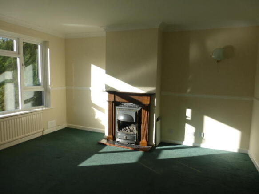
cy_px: 97
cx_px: 130
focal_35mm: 24
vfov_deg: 56.8
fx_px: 180
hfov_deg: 71.6
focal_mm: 4.3
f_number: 4
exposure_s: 1/250
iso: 100
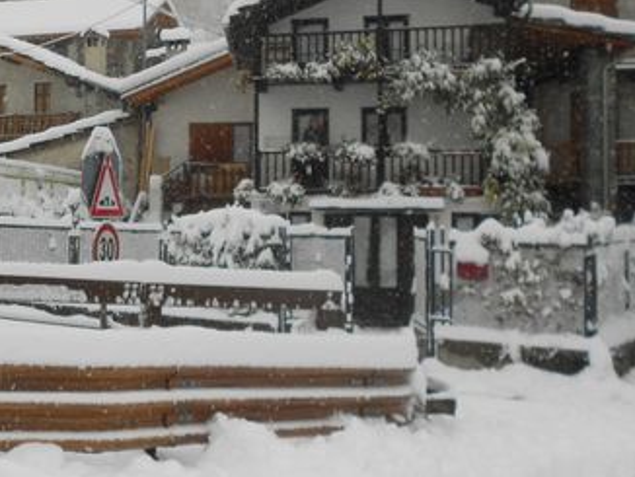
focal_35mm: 51
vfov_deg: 28.5
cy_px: 171
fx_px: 936
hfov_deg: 35.5
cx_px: 76
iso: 80
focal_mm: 4.6
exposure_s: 1/200
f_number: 3.2
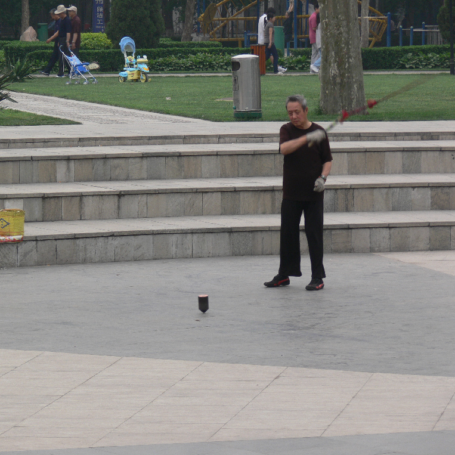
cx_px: 188
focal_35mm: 197
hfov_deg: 8.9
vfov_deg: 8.9
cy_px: 227
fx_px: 2930
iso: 80
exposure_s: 1/60
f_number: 3.6
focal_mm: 35.1
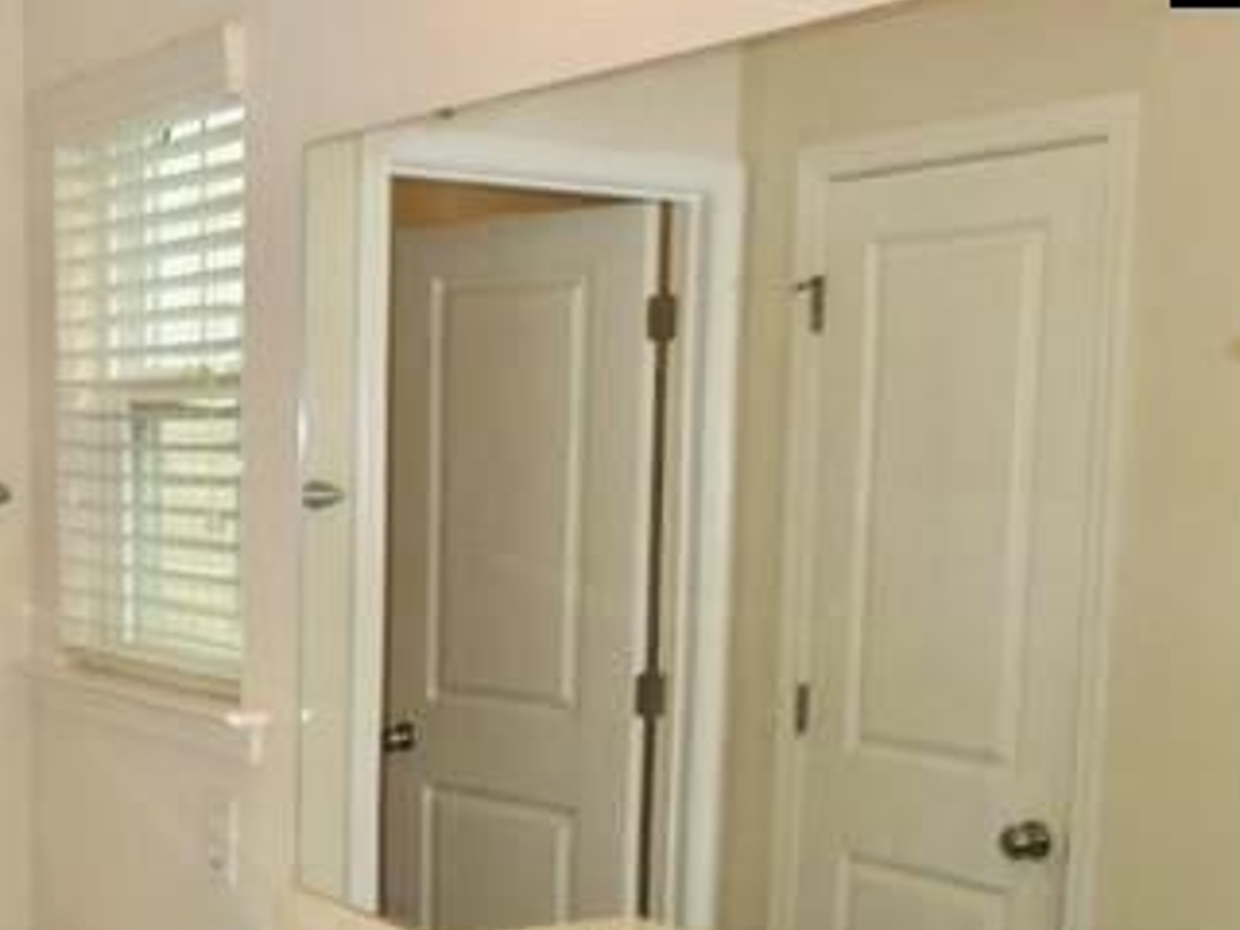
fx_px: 1934
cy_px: 740
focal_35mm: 54
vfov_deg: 26.5
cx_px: 302
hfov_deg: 34.7
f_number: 3.5
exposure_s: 1/45
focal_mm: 4.9
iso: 200
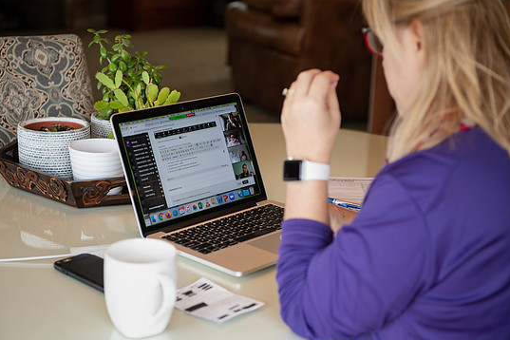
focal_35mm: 67
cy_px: 167
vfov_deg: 20.3
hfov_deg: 30.1
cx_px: 242
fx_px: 949
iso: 500
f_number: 3.5
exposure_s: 1/125
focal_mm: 62
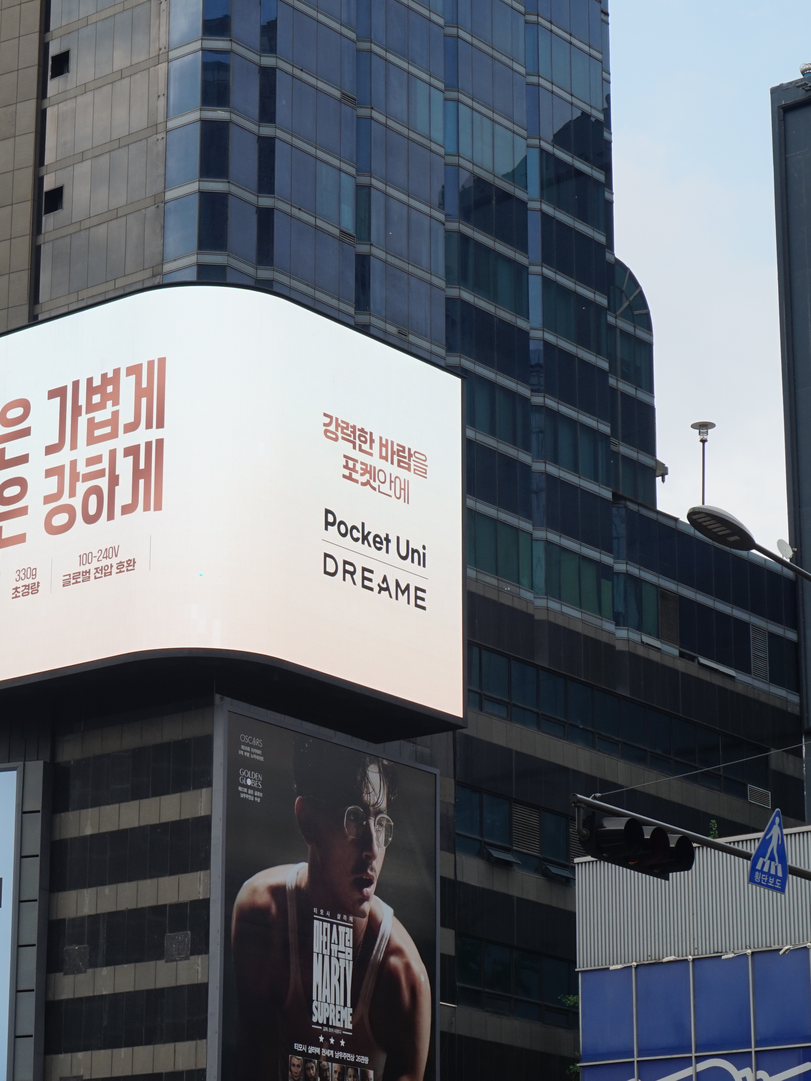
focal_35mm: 96
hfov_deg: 15.3
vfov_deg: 20.4
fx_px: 2999
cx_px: 116
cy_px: 541
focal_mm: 44
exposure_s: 1/100
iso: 100
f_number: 11
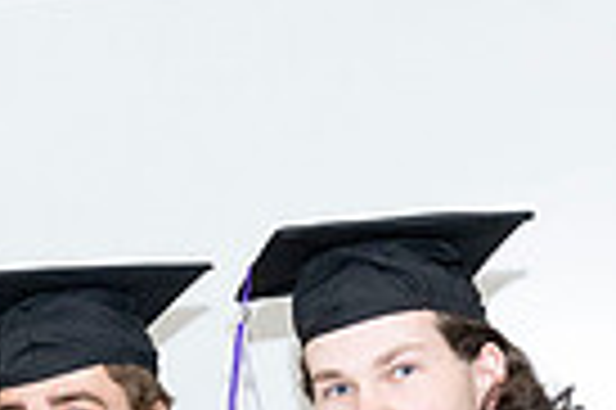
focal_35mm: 176
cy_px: 808
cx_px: -413
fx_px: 3008
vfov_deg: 7.5
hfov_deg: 11.1
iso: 800
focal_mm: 31.5
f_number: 5.6
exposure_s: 1/80
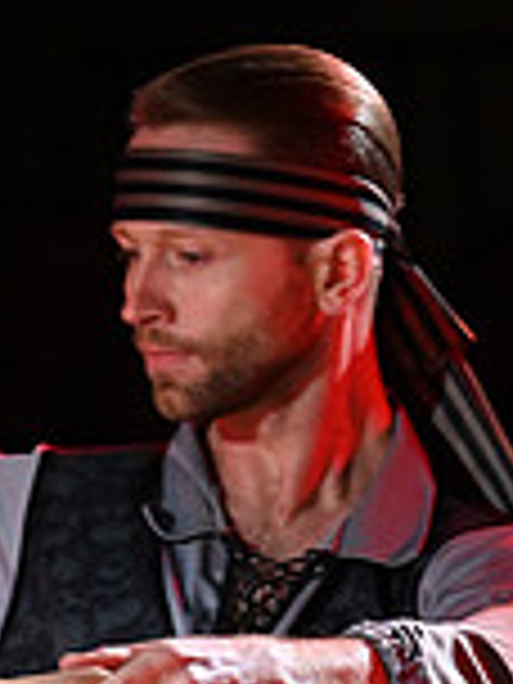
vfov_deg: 1.4
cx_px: -151
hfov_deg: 1.0
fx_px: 28968
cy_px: 1076
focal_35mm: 1466
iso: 3200
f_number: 5.6
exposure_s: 1/320
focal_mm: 400
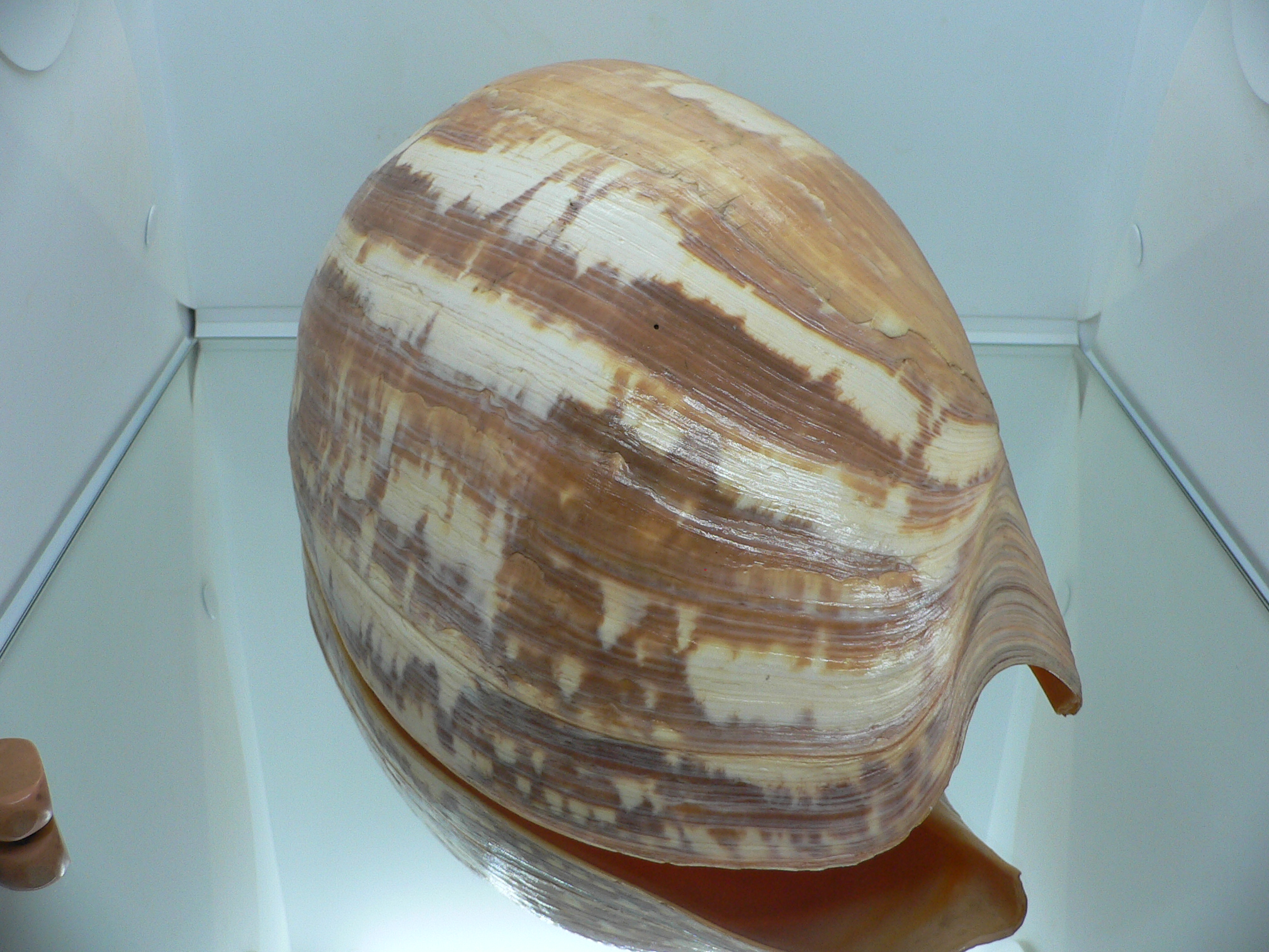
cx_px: 634
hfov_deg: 52.6
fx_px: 1283
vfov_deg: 40.7
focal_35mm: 35
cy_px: 476
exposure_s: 1/60
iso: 100
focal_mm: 4.6
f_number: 2.8
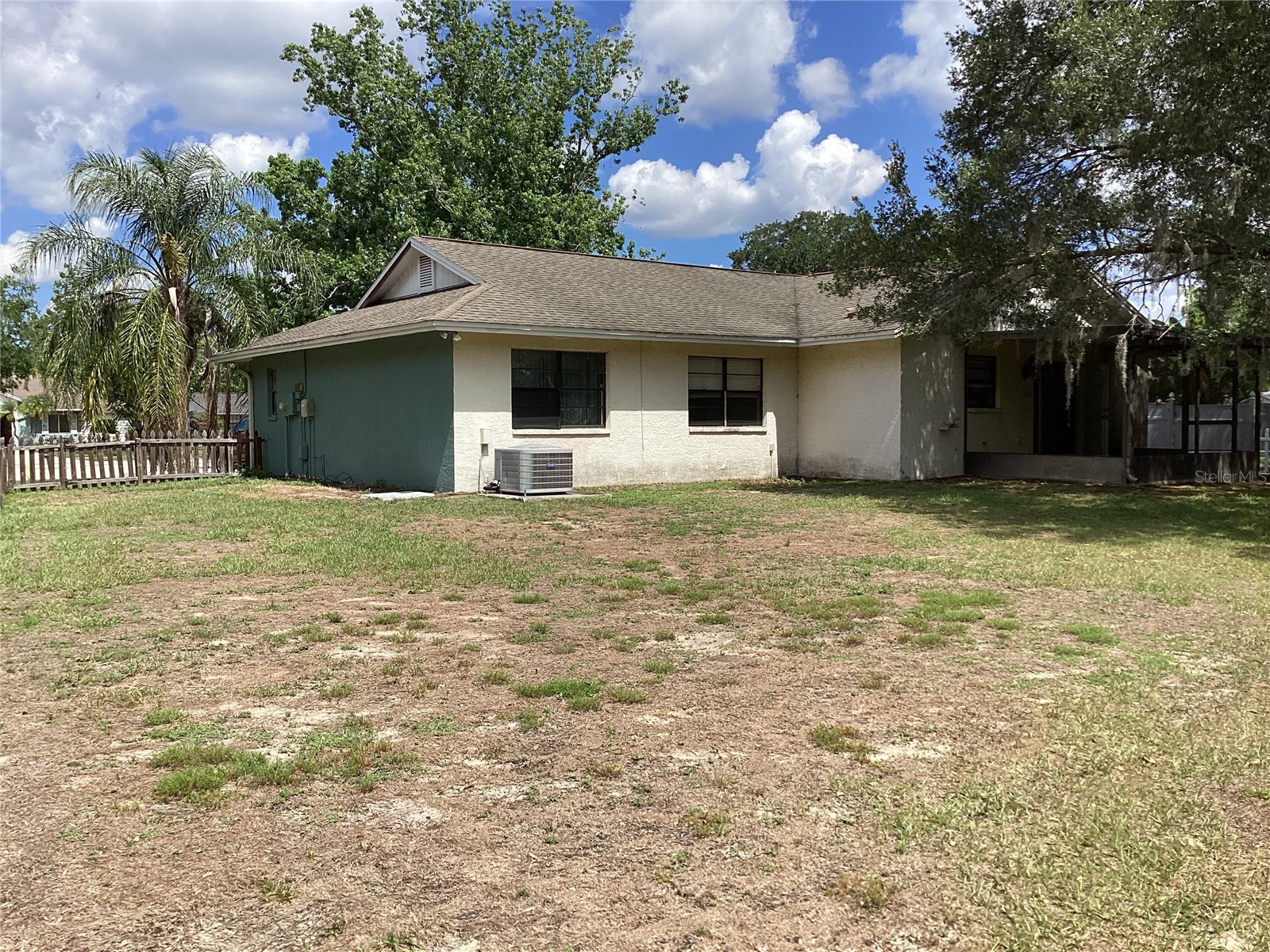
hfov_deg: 58.4
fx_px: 1137
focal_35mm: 31
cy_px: 476
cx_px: 635
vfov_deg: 45.4
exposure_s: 1/1253
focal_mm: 3.3
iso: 25
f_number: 2.4
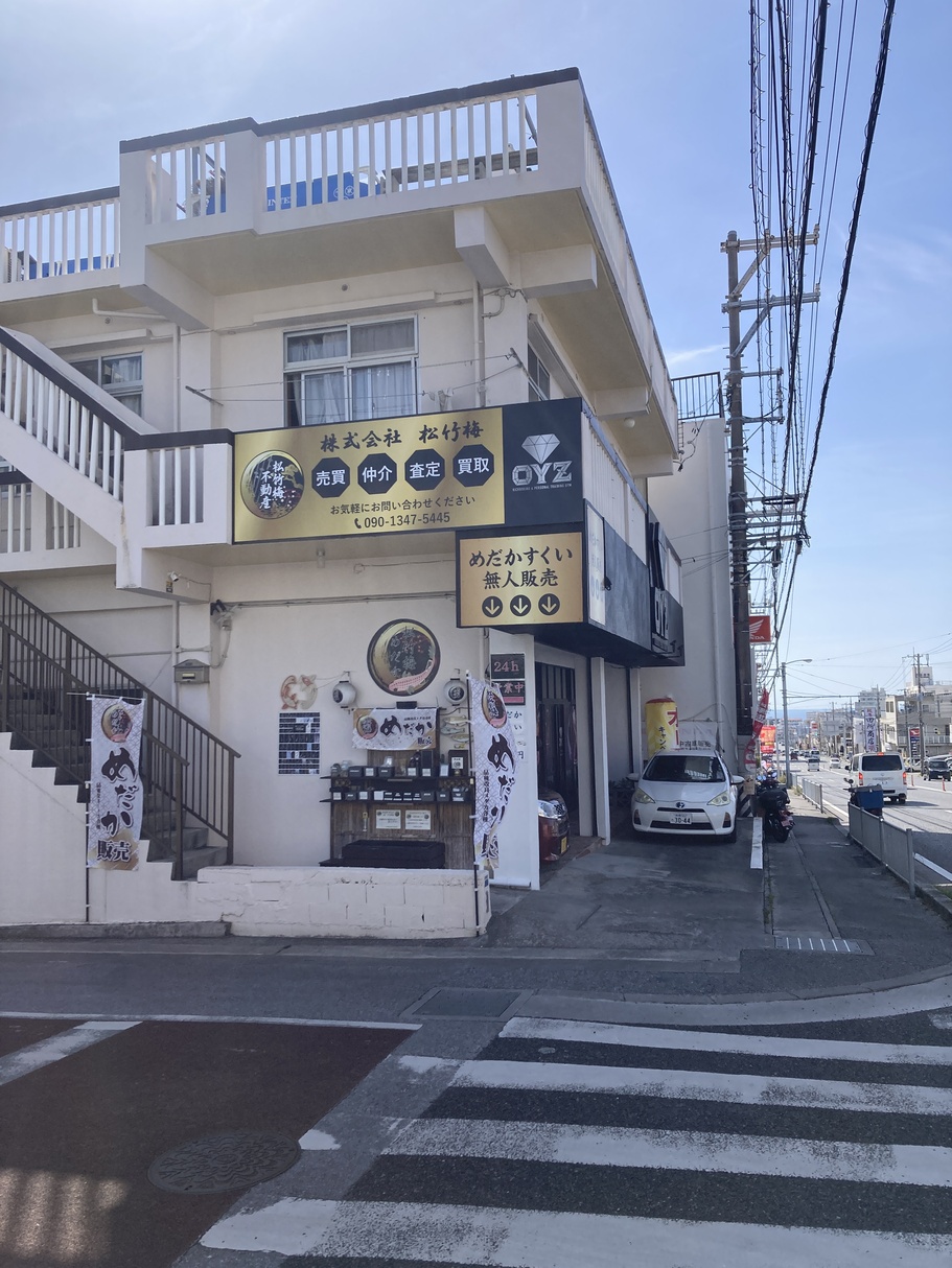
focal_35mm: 28
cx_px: 476
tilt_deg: +5.3
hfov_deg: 49.8
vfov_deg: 63.4
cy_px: 634
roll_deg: +0.6
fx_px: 1026
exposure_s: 1/2288
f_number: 1.8
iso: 20
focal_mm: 3.99
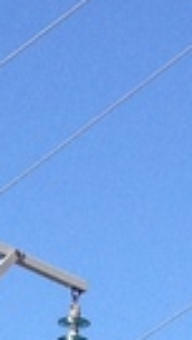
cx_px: -76
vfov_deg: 5.9
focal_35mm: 340
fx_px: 3075
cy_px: 1010
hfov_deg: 3.6
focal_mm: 4.28
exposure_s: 1/1200
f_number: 2.4
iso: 64
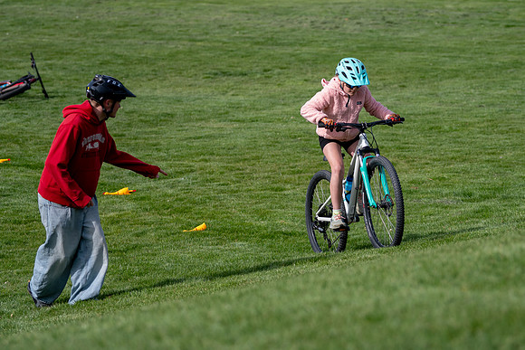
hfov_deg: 13.3
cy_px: 140
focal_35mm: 155
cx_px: 304
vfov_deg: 8.9
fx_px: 2256
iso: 200
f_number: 2.8
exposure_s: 1/2500
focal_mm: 86
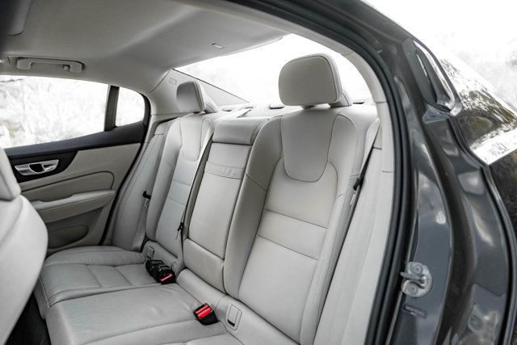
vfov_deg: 53.2
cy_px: 172
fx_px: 345
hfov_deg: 73.7
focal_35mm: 24
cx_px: 258
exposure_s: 1/200
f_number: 2.8
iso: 1250
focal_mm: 24
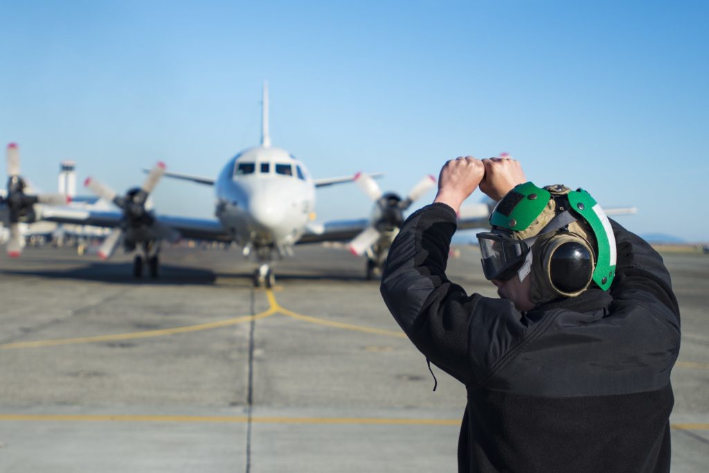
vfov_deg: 37.9
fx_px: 689
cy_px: 236
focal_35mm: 35
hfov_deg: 54.4
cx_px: 354
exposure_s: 1/1000
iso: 50
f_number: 3.2
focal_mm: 35
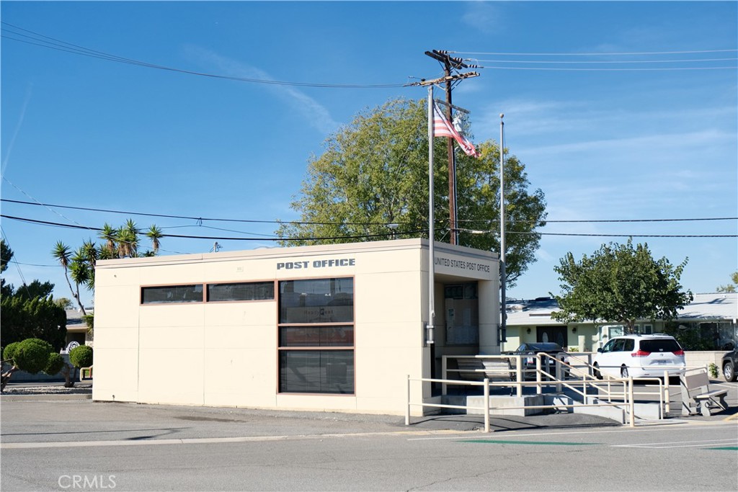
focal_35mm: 46
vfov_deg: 29.3
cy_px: 246
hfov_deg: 42.7
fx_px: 943
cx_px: 369
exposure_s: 1/850
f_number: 5.6
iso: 320
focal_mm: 30.5
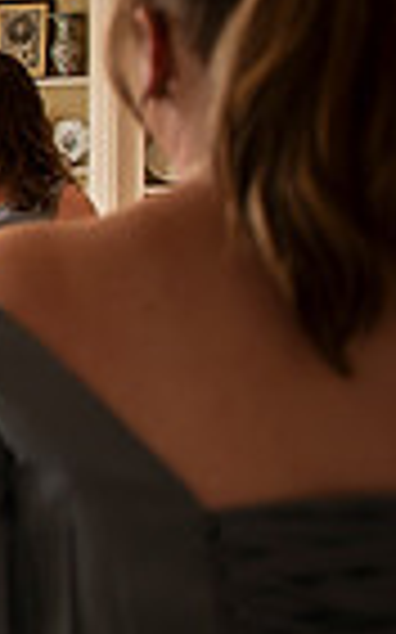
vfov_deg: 20.4
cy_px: 245
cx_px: -778
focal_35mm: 102
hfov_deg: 9.8
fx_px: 1763
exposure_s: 1/125
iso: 160
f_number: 2.8
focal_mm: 24
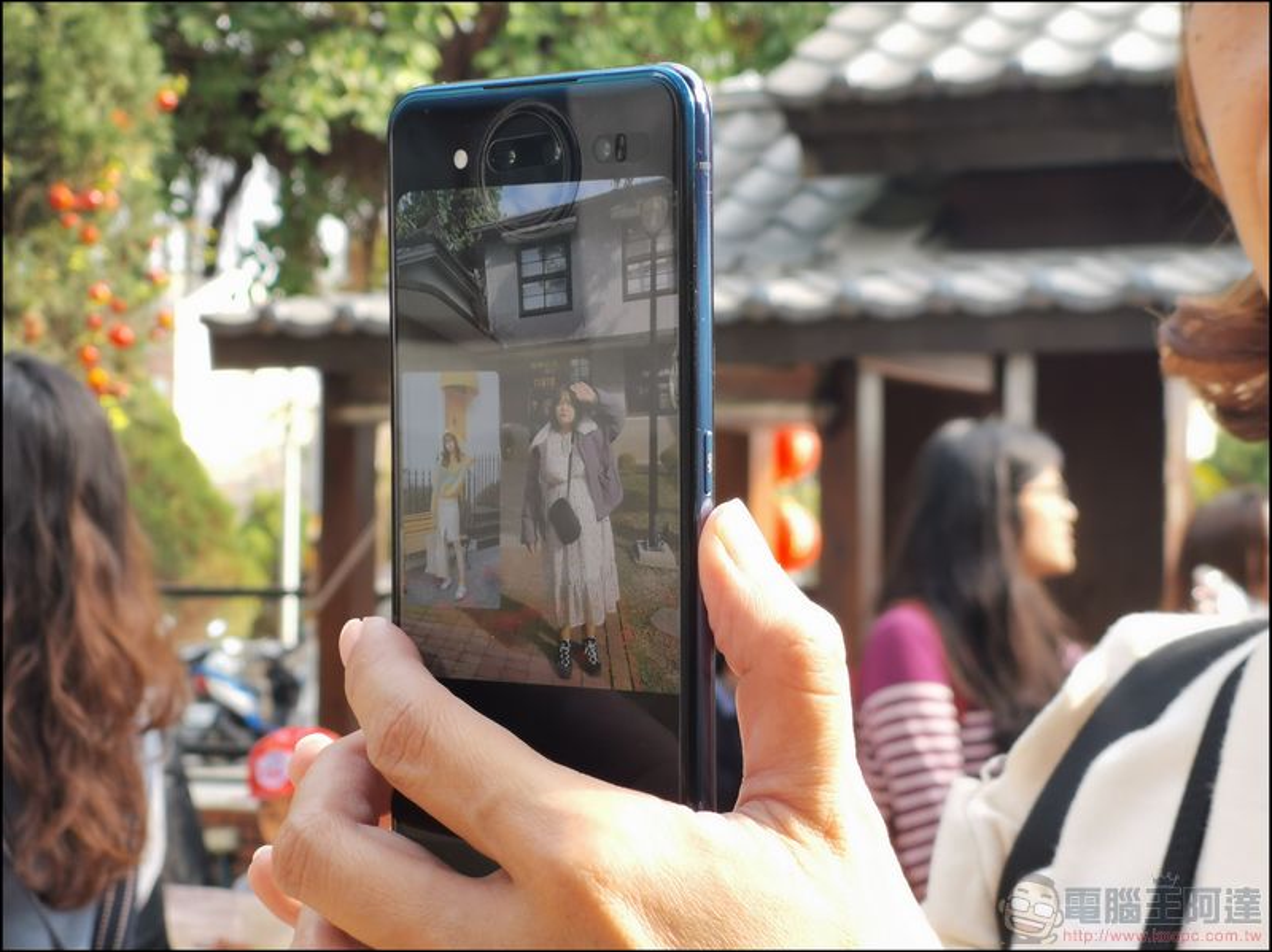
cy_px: 476
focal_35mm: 81
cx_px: 636
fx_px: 2975
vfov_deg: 18.2
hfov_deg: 24.1
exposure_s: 1/132
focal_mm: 7.48
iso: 50
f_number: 2.4
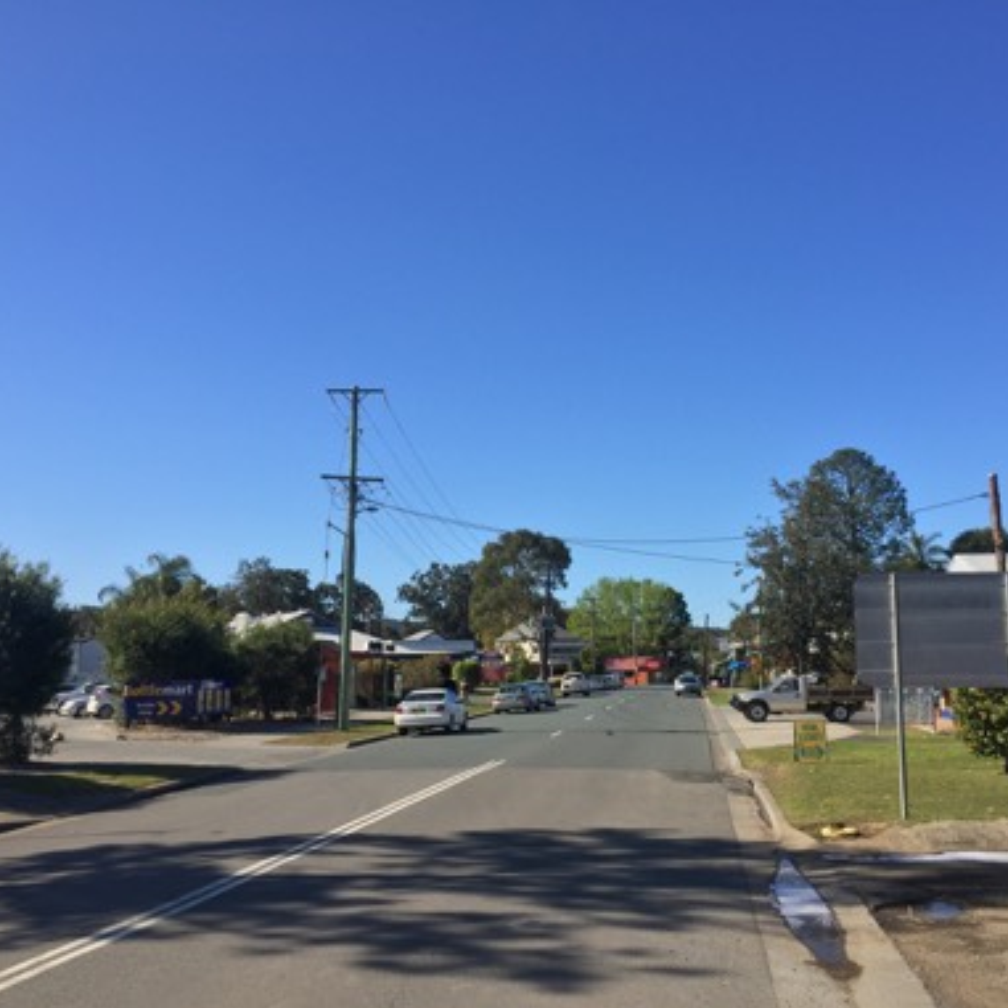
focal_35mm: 35
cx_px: 571
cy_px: 511
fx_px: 1153
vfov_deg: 47.2
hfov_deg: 47.1
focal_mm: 4.15
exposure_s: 1/1647
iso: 32
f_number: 2.2
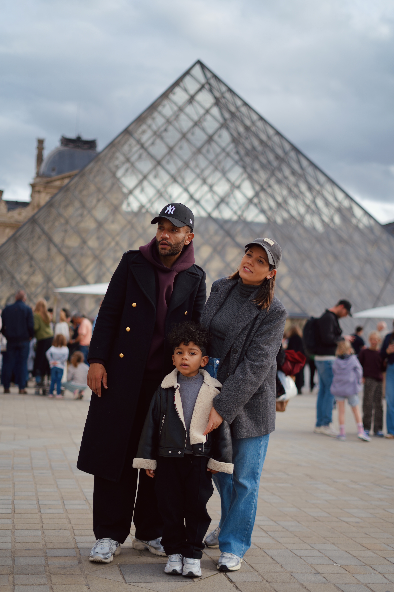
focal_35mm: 50
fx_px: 821
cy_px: 296
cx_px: 197
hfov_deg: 27.0
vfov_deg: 39.6
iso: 50
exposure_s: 1/640
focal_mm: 50
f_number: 1.8
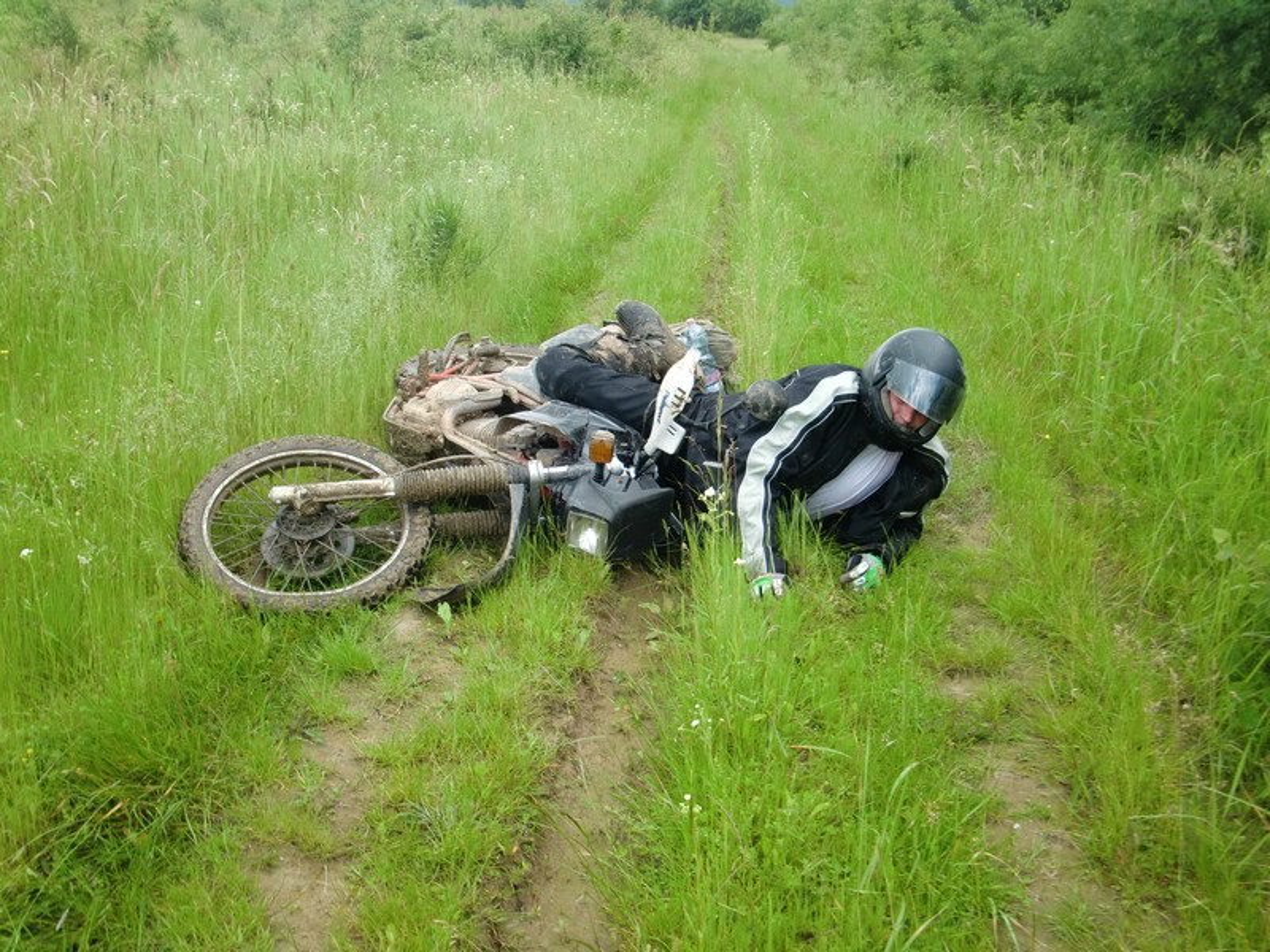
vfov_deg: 37.7
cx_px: 635
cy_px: 476
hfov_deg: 49.0
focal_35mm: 38
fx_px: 1394
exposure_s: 1/80
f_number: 3.9
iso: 64
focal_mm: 6.66
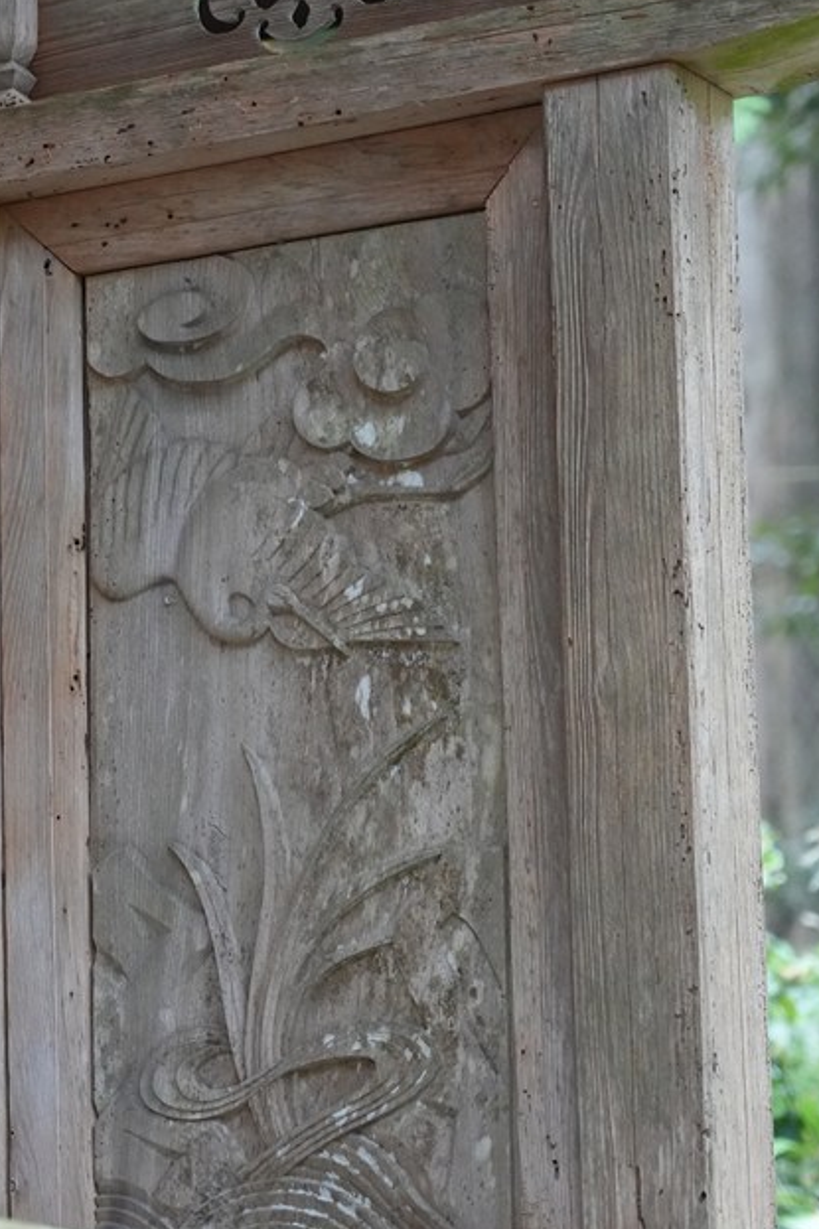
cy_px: 700
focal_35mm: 171
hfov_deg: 8.0
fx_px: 5838
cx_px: 347
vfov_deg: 12.0
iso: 8000
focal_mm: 104
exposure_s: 1/160
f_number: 4
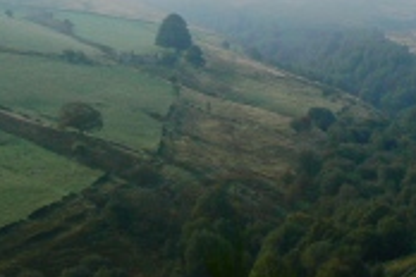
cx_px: 378
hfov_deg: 21.4
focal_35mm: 93
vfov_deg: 14.7
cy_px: 150
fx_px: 1075
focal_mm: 6
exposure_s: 1/250
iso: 80
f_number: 5.6
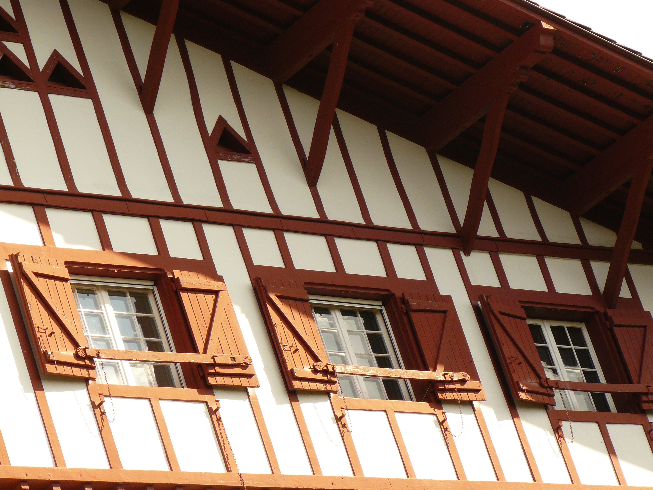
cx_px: 326
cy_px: 245
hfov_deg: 11.3
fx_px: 3301
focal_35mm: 175
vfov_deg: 8.5
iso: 100
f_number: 5
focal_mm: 29.1
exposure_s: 1/200
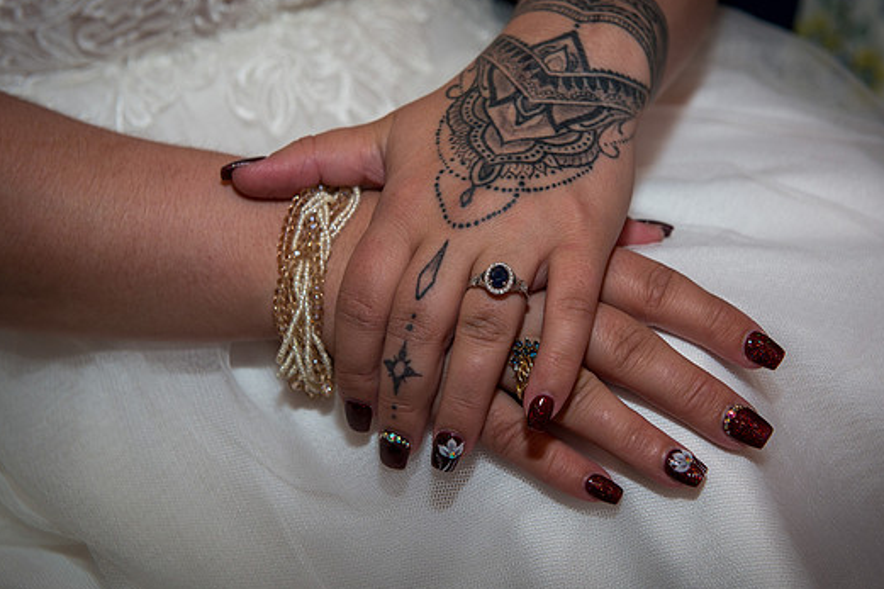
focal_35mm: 74
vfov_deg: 18.4
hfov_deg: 27.3
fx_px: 1816
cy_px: 312
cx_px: 519
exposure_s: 1/125
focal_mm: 62
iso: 400
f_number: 4.8
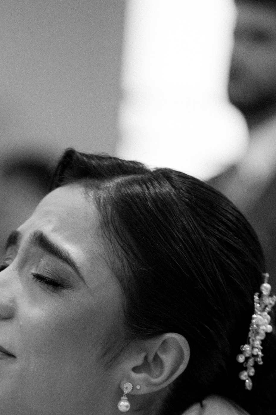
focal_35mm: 235
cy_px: 551
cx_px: 16
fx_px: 2706
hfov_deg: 5.8
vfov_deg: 8.6
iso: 2500
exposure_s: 1/320
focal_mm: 85
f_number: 2
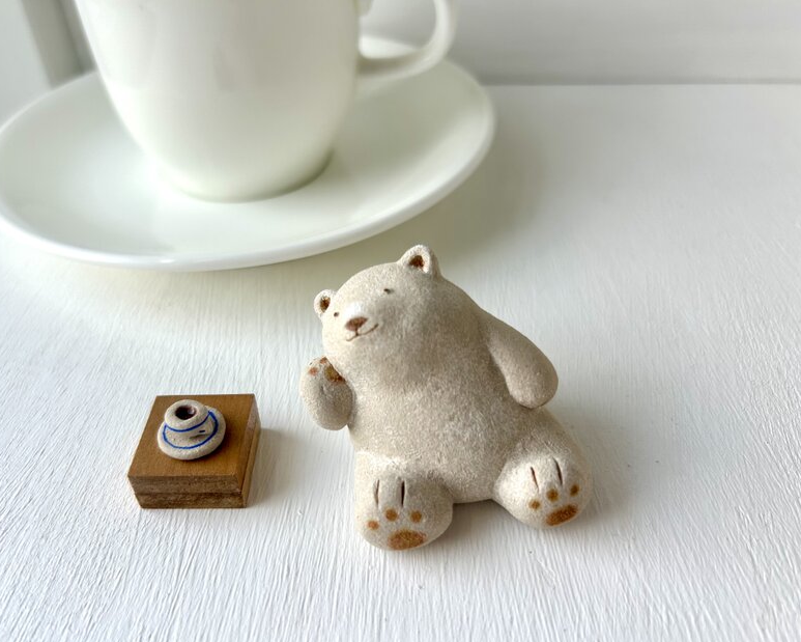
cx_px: 365
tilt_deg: -40.6
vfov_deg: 51.6
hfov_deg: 62.1
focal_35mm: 28
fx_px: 664
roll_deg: +4.9
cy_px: 331
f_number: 1.5
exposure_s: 1/298
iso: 50
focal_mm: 5.7
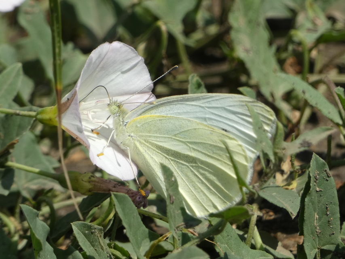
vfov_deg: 3.3
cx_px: 172
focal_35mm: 454
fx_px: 4525
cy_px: 130
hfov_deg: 4.4
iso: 80
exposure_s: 1/200
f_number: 5.6
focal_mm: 81.4
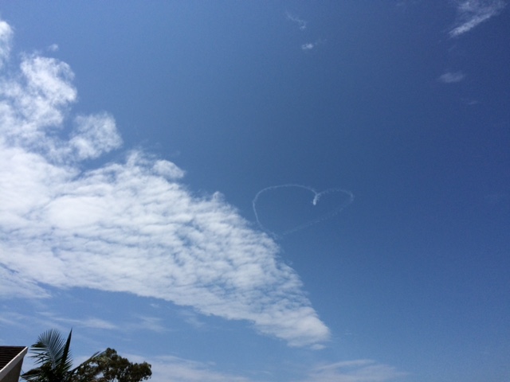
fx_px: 427
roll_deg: +2.6
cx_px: 255
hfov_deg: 61.7
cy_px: 191
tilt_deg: +29.8
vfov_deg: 48.2
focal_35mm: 29
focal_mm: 4.15
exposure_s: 1/6849
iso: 32
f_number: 2.2
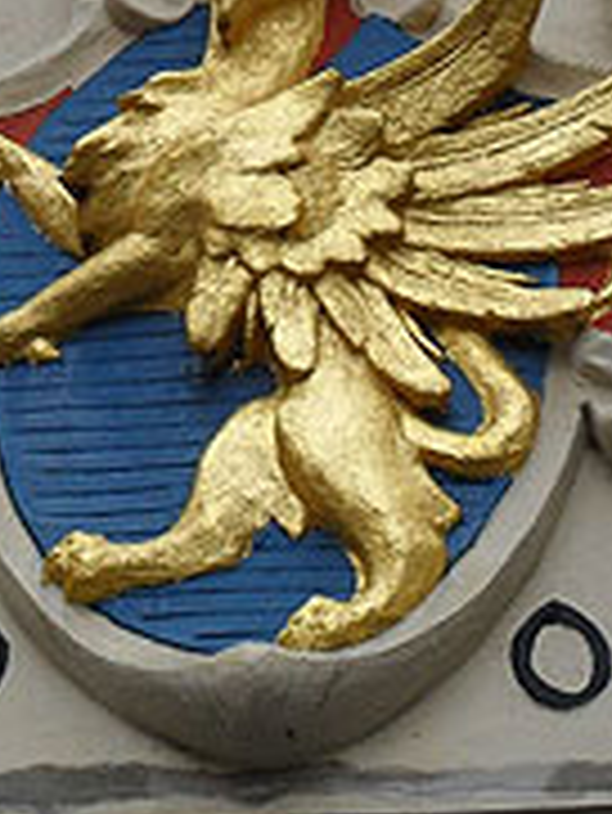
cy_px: 274
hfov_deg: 5.7
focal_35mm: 261
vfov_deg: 7.6
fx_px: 6145
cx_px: 256
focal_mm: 18.9
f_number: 5.8
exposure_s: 1/125
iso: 100
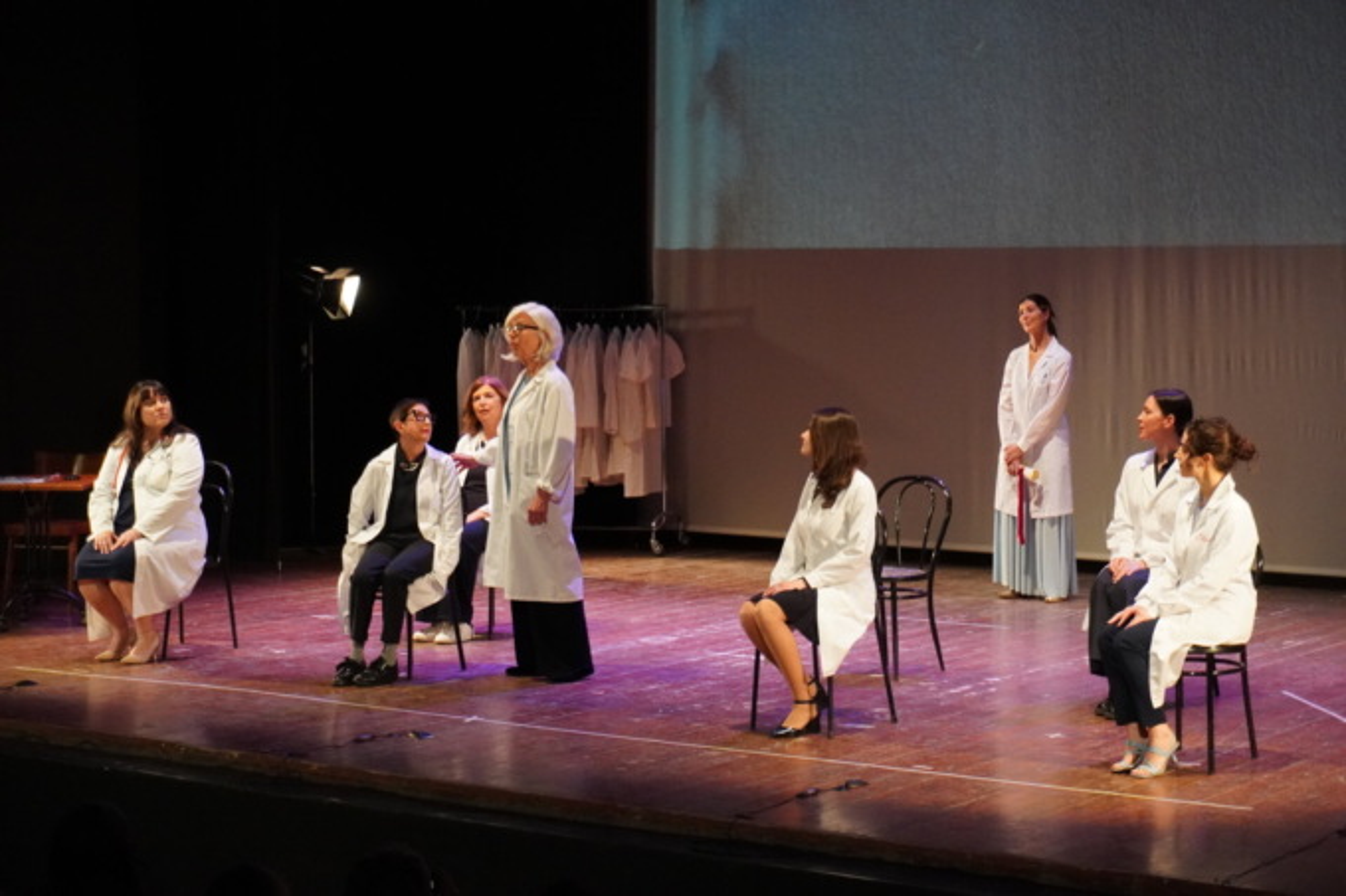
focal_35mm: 72
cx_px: 673
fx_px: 2691
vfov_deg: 18.9
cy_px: 448
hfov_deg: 28.1
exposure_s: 1/160
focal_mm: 48
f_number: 5.6
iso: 5000
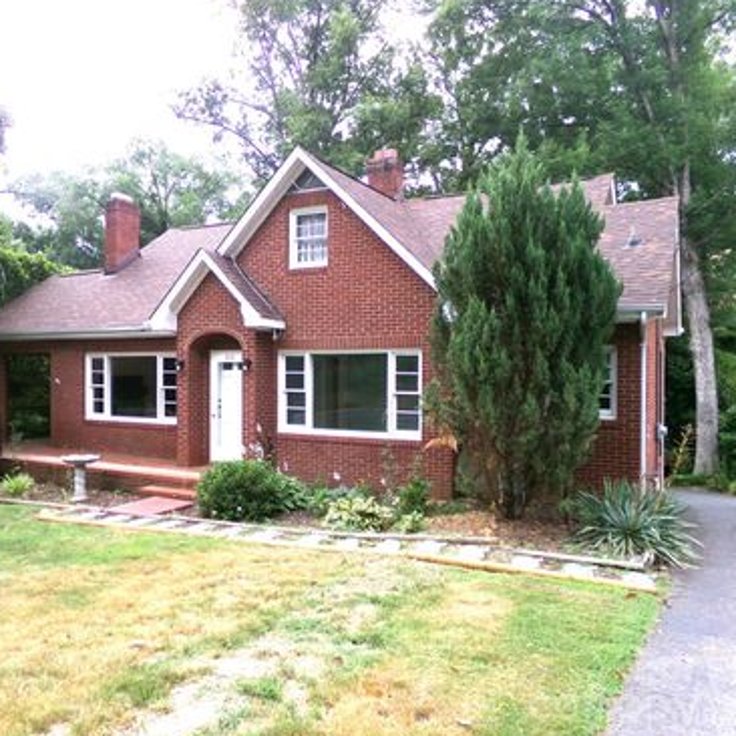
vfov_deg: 55.6
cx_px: 322
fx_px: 698
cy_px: 367
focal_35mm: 29
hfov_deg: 55.5
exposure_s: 1/140
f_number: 3.7
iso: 100
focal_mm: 4.3
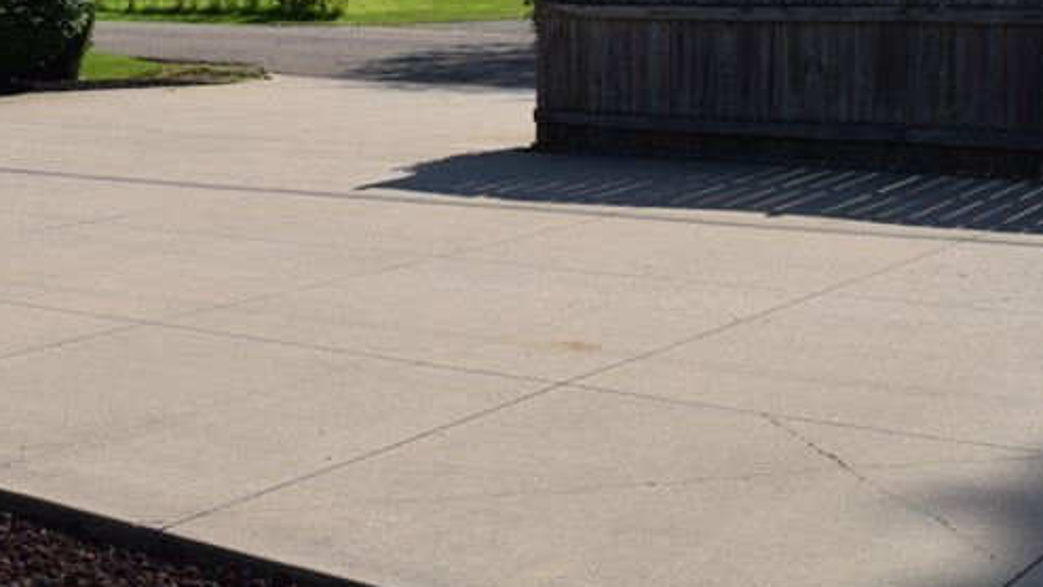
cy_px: 8
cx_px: 59
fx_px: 2102
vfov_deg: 15.6
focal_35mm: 76
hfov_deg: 26.7
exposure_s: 1/200
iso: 100
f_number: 10
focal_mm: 22
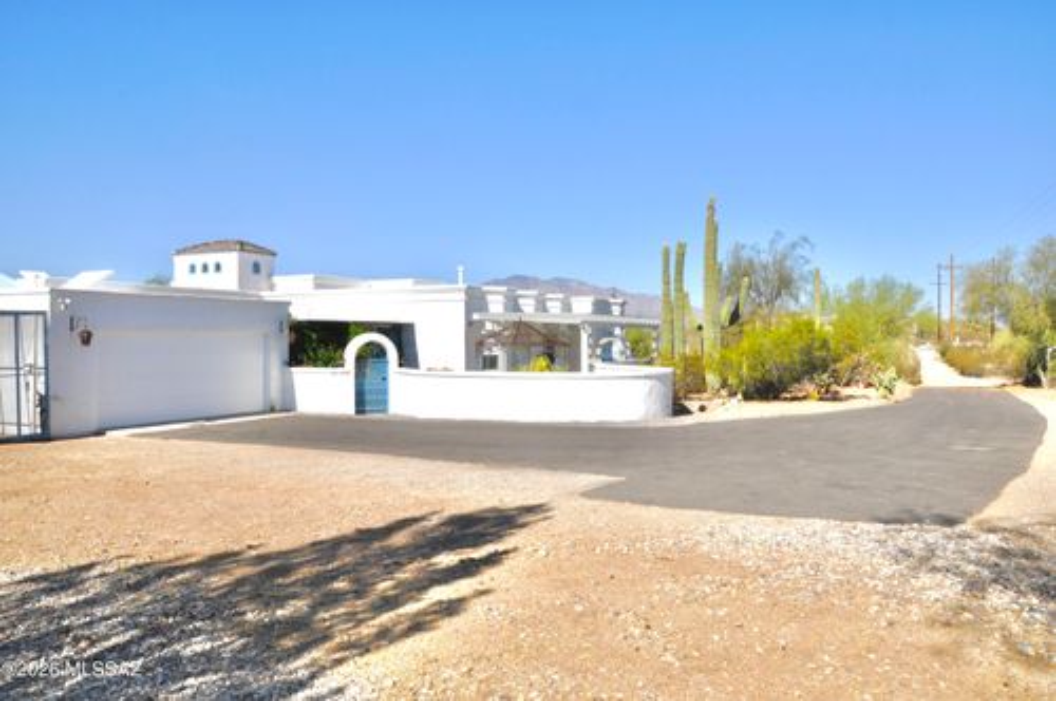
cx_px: 528
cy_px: 350
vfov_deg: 47.8
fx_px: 791
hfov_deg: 67.4
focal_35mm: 27
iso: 200
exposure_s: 1/250
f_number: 16
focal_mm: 18
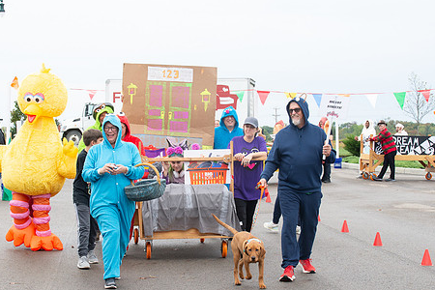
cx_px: 199
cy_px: 182
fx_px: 1136
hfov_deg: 21.7
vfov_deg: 14.5
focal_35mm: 94
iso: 640
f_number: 10
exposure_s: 1/160
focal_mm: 70
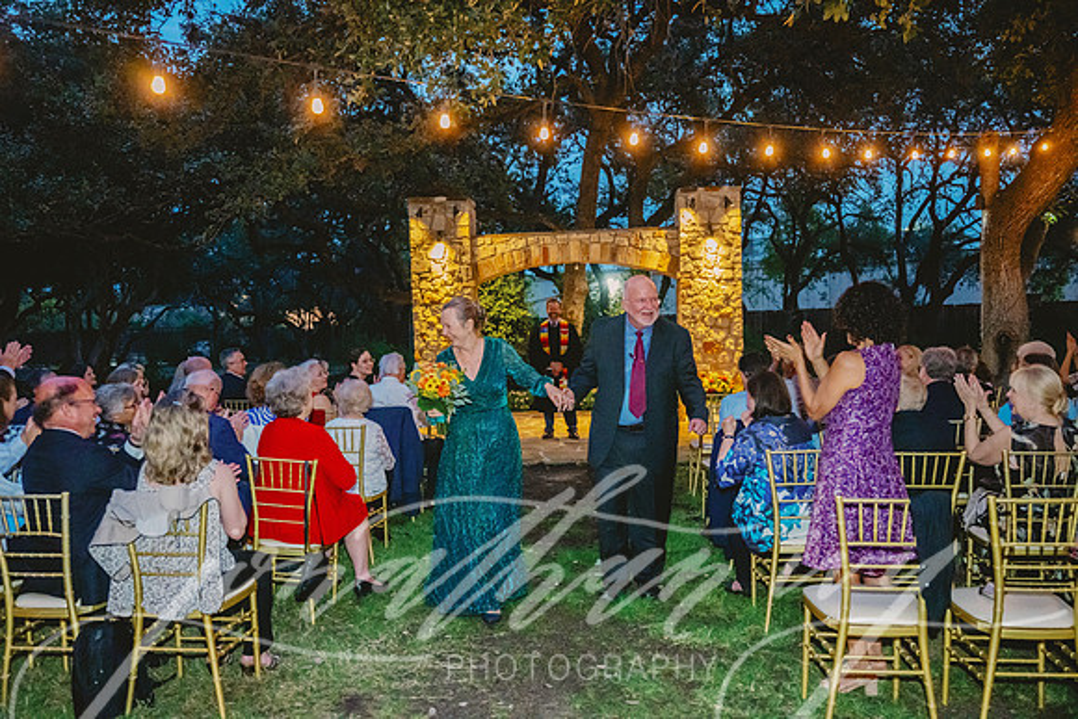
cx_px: 539
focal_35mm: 30
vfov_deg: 43.6
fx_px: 899
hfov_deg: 61.9
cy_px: 360
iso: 8000
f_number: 2.8
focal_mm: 30
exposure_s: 1/200
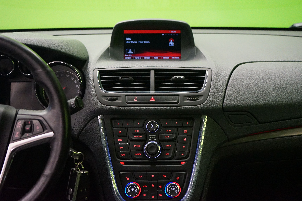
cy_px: 100
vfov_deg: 28.6
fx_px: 394
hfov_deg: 41.9
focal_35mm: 47
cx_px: 151
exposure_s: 1/30
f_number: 4.5
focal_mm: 47
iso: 6400
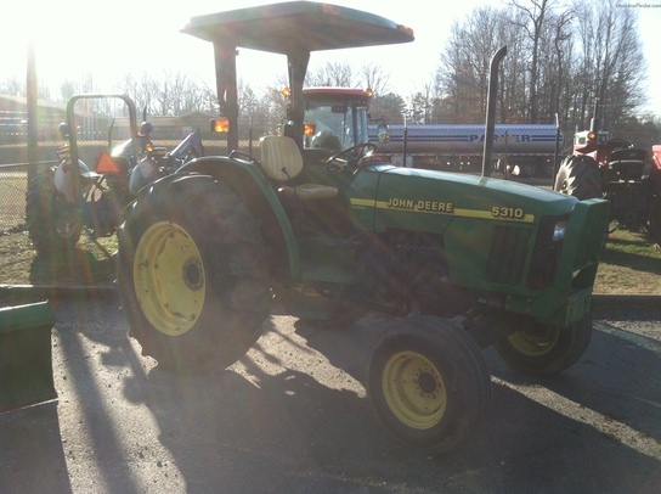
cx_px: 330
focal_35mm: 35
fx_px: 667
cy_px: 247
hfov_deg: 52.7
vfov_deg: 40.6
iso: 80
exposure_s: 1/667
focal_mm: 3.85
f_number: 2.8
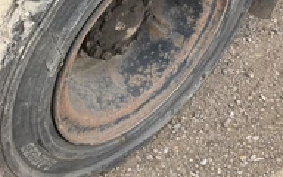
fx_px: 494
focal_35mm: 64
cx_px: 112
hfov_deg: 31.9
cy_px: -3
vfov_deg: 19.7
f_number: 1.8
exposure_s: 1/465
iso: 25
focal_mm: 3
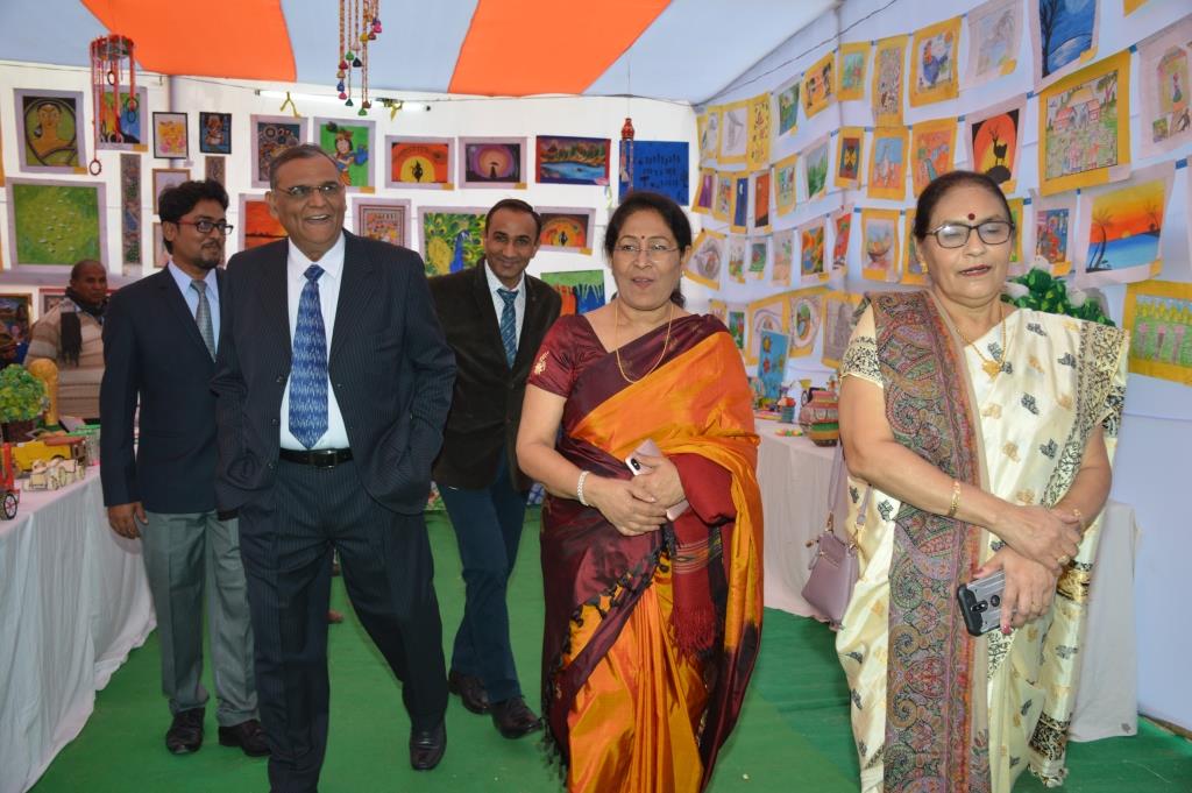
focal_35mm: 33
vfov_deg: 39.9
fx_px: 1092
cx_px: 596
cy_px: 396
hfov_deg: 57.3
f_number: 5
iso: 200
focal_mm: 22
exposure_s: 1/125
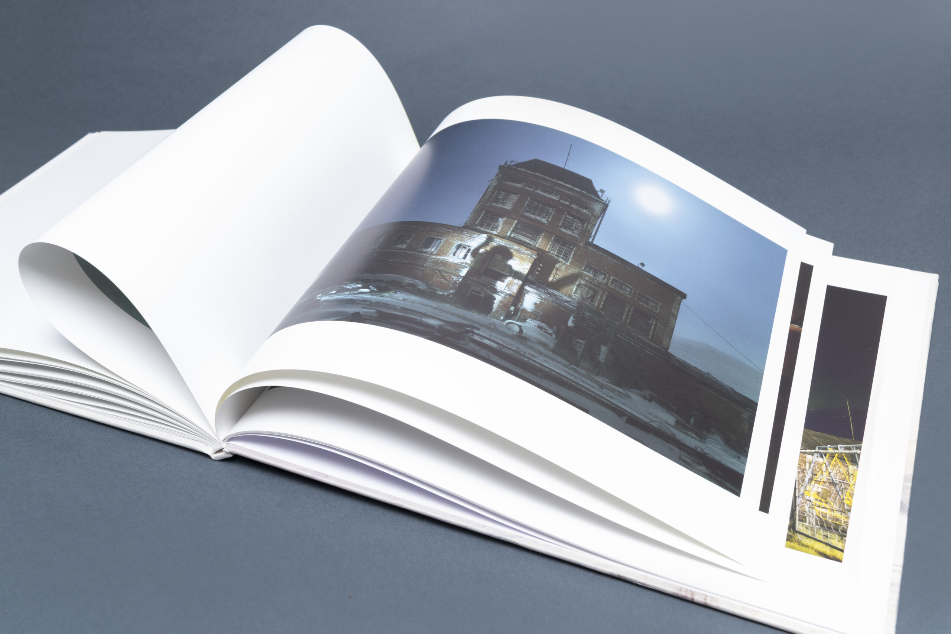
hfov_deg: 51.3
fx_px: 991
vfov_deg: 35.5
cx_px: 476
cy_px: 317
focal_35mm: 38
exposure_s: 1/125
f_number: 8
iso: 200
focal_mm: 25
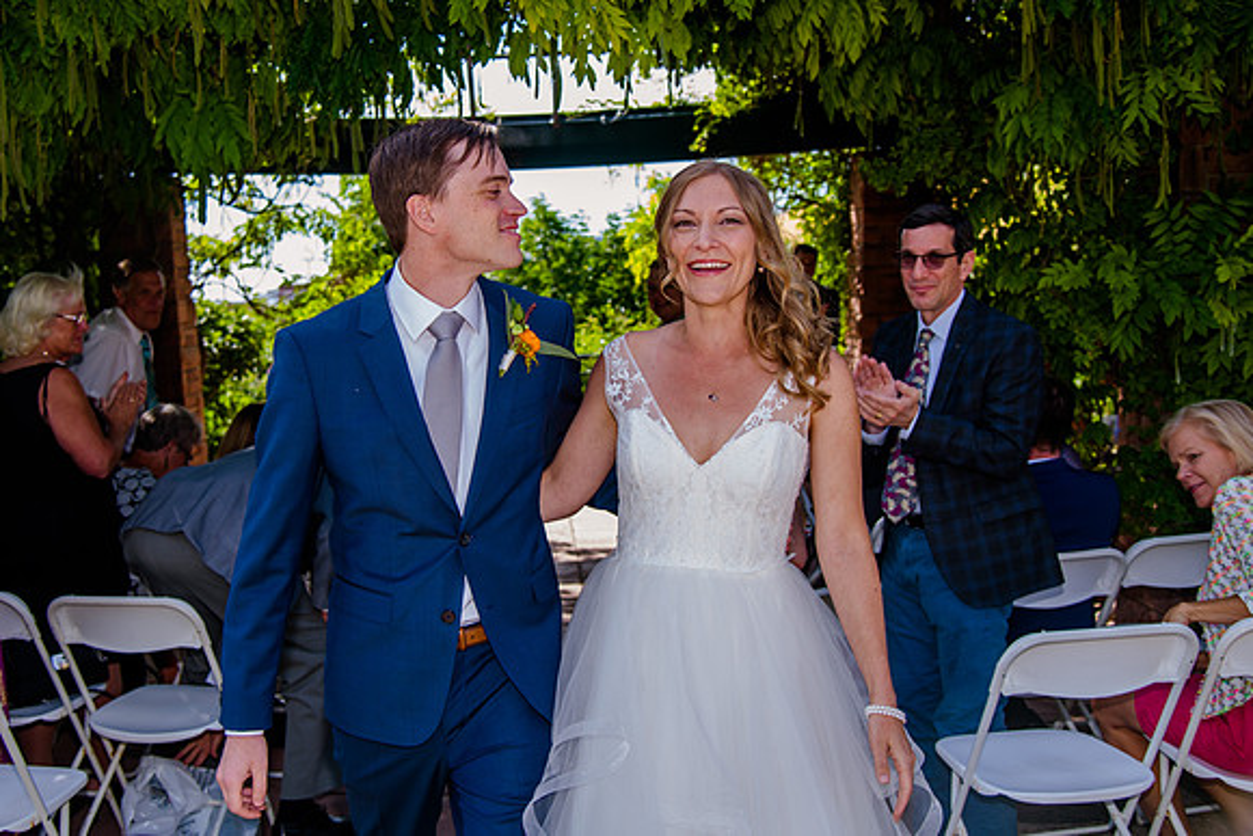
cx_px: 537
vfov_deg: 30.6
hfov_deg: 44.5
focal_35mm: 44
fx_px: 1527
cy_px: 361
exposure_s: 1/250
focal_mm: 38
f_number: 4.5
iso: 200
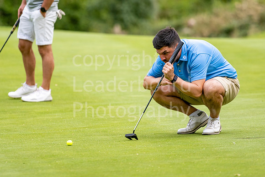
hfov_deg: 5.8
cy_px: 72
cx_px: 125
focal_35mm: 354
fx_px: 2607
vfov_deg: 3.9
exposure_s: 1/1000
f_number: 2.8
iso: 200
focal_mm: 200
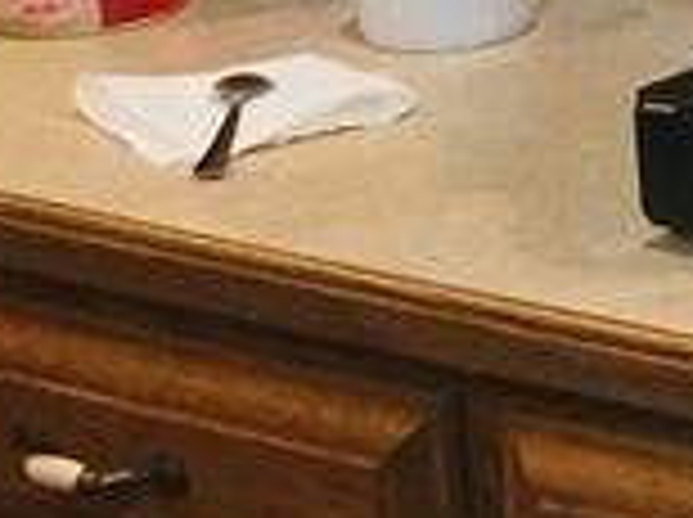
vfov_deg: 7.5
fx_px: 3858
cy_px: -288
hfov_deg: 9.1
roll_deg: +0.4
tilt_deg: -10.5
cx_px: 1732
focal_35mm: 193
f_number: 2.2
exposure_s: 1/17
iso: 64
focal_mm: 4.15
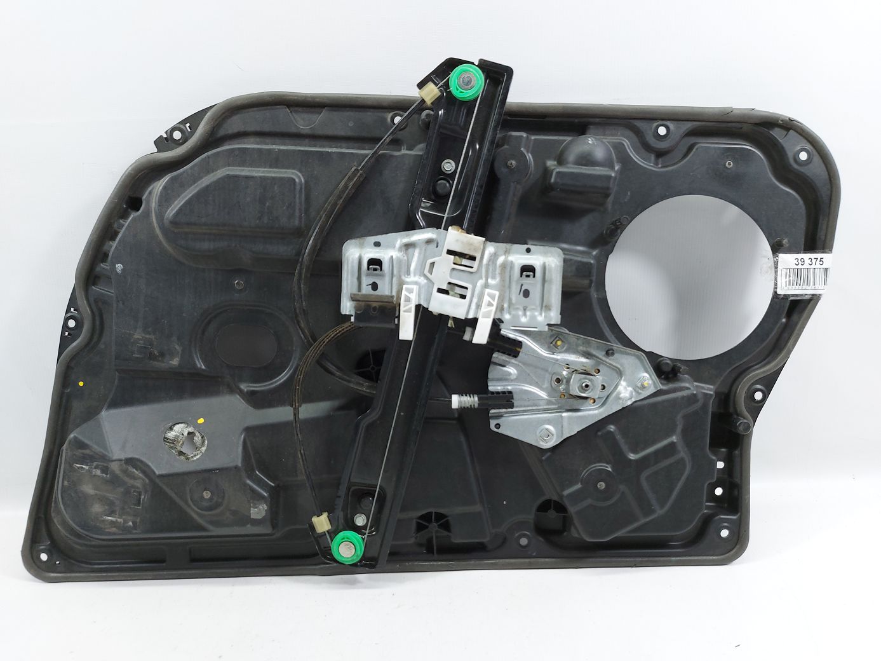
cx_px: 440
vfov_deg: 56.8
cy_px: 330
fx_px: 611
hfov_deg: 71.6
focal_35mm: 24
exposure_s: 1/50
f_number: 1.8
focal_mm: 5.23
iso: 64
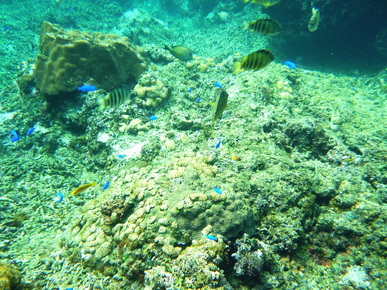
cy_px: 153
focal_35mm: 30
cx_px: 197
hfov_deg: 60.0
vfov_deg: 46.8
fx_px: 335
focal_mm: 4.9
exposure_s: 1/60
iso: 80
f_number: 3.3
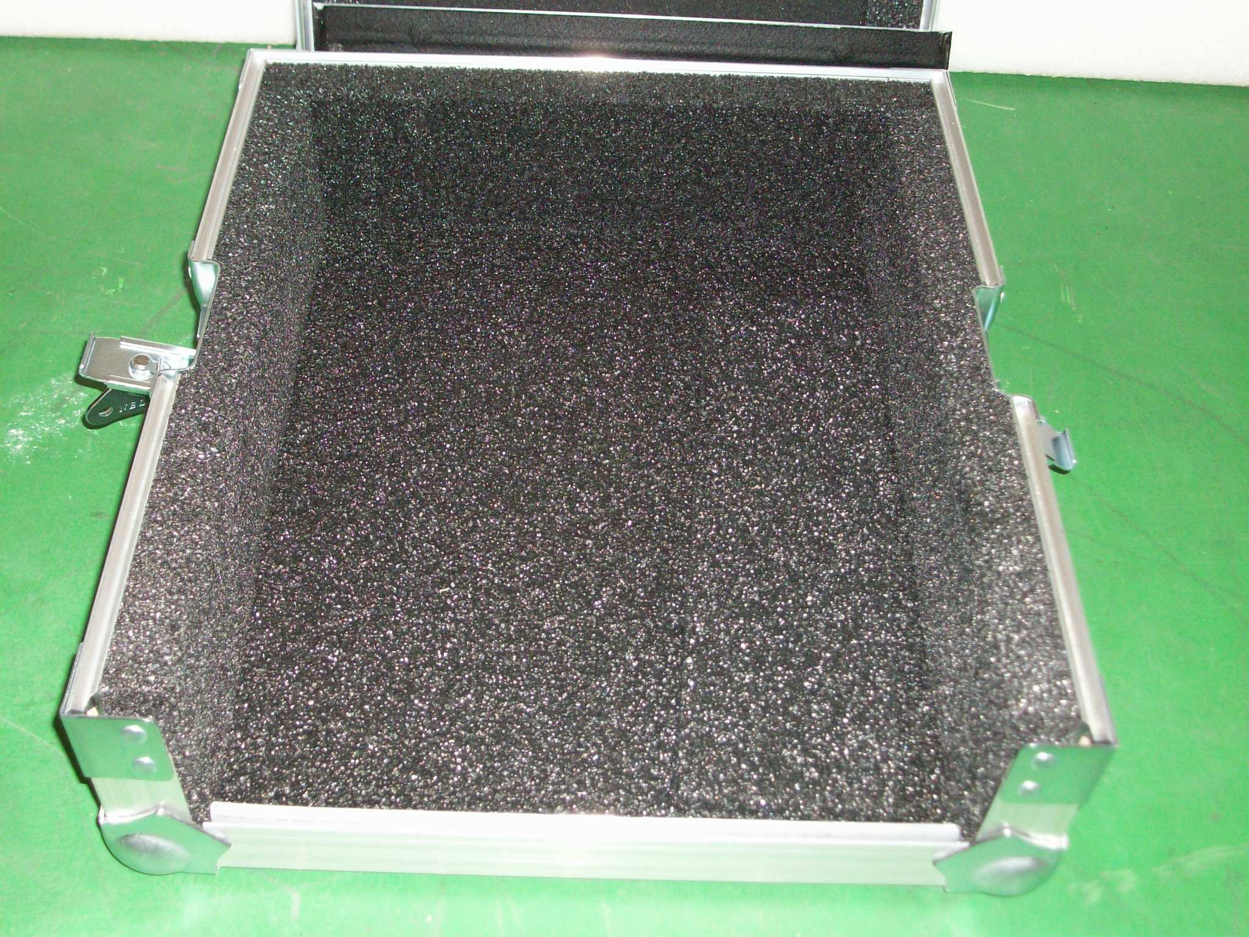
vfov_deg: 34.3
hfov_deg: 44.8
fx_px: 1515
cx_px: 624
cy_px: 468
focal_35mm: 42
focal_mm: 7.1
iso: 160
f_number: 3.2
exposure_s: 1/46
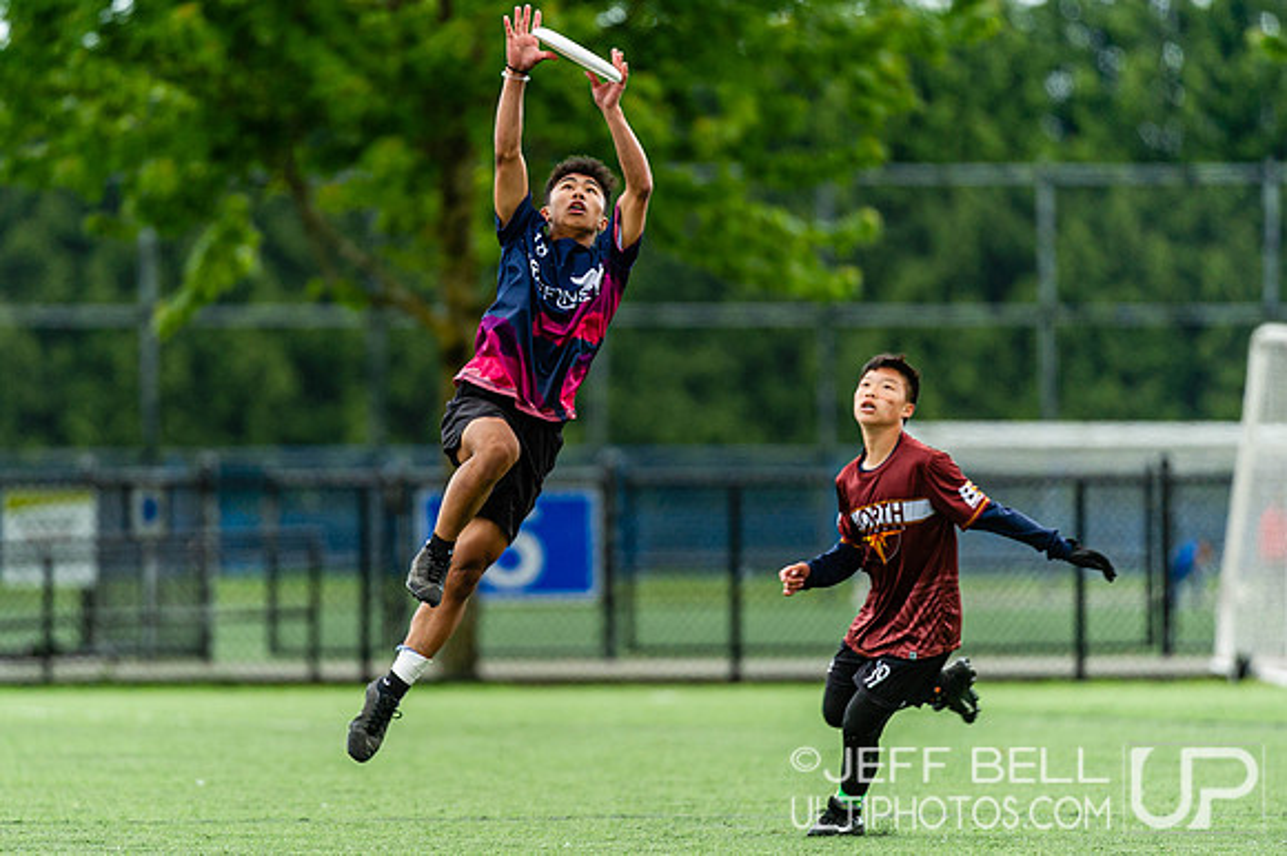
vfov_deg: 2.6
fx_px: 19136
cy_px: 443
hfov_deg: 3.9
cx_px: 524
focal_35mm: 536
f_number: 4
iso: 400
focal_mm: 400
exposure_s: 1/800
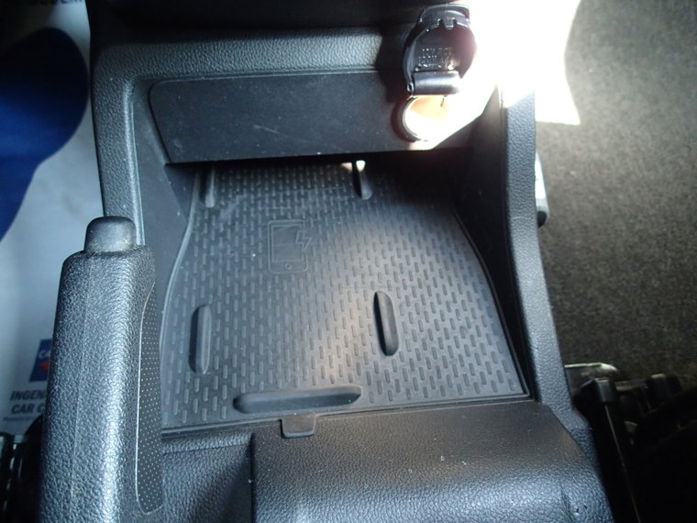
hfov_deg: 69.4
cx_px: 348
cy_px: 262
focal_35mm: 25
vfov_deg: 54.9
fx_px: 503
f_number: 2
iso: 400
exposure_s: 1/30
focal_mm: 4.5
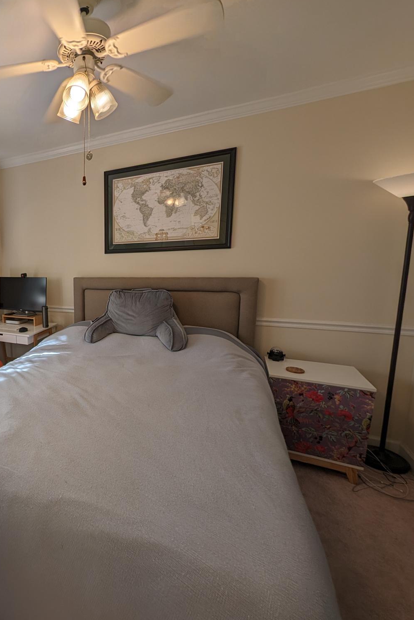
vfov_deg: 93.3
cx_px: 52
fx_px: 293
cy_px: 306
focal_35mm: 17
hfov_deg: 61.1
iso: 42
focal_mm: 2.23
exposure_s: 1/167
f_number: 1.95
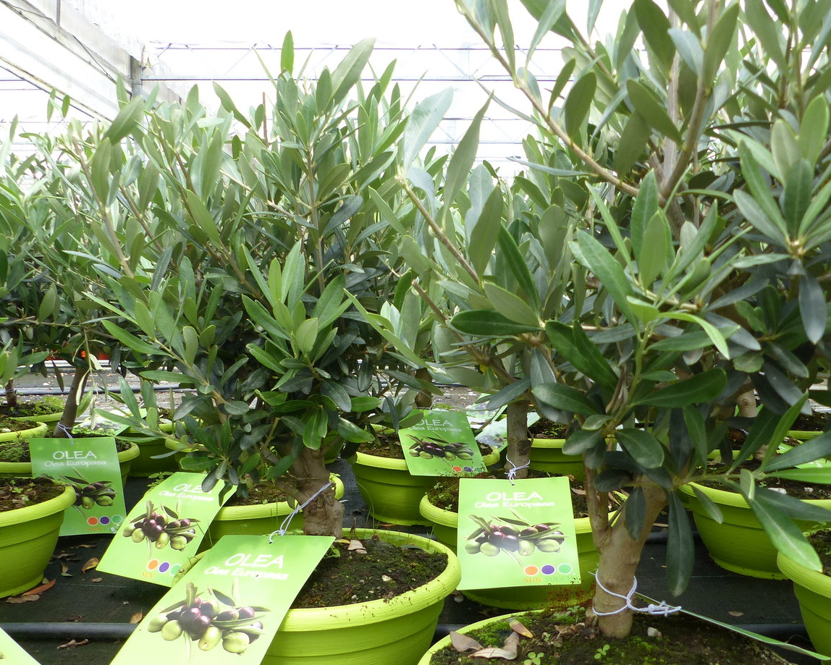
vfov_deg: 43.1
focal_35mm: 34
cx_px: 439
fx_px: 836
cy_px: 409
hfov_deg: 52.8
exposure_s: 1/100
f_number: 3.2
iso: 100
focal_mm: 4.5
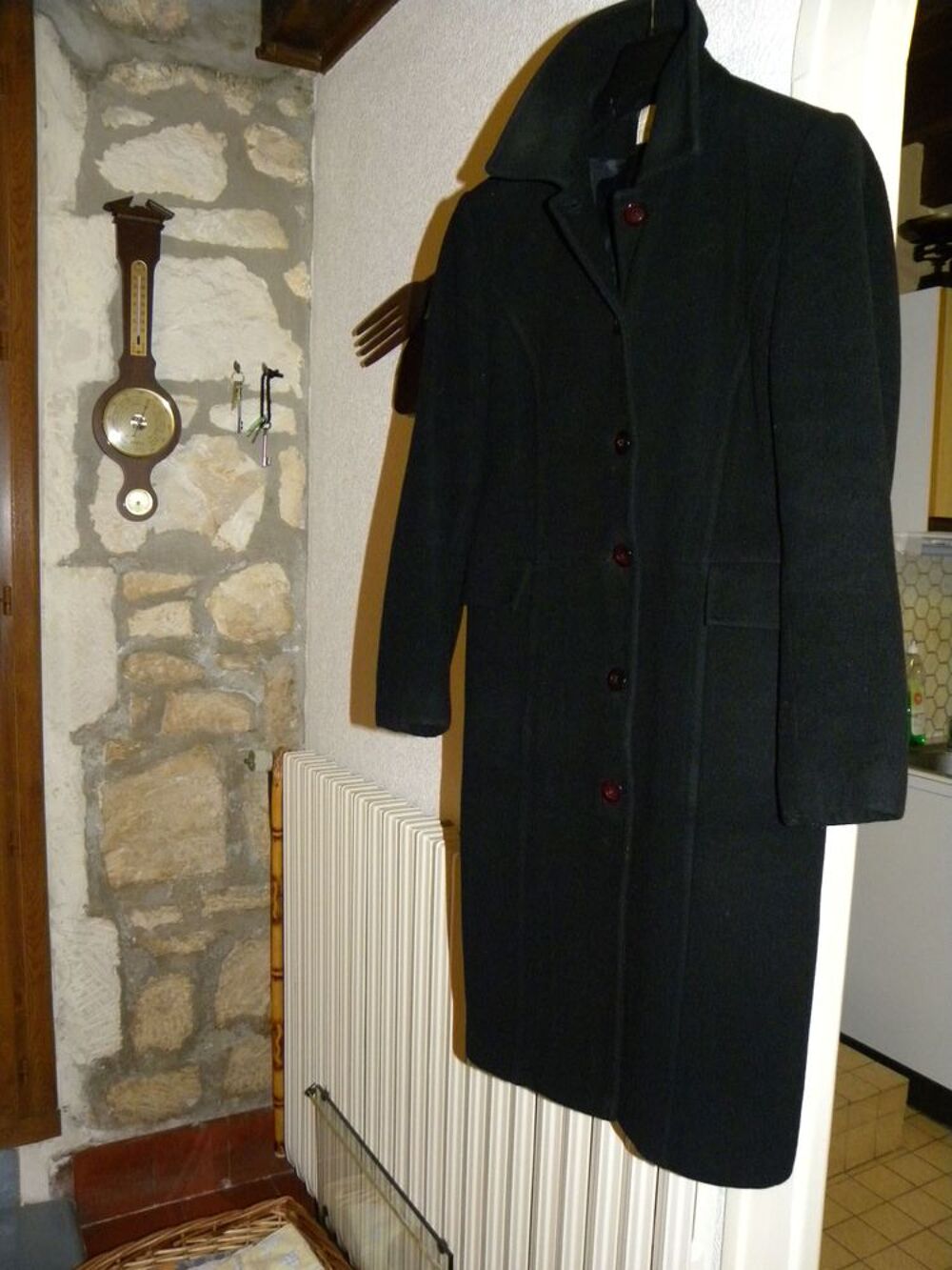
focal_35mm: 29
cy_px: 635
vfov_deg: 61.7
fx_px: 1063
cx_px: 476
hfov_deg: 48.2
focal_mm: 5.2
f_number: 2.8
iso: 400
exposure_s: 1/30
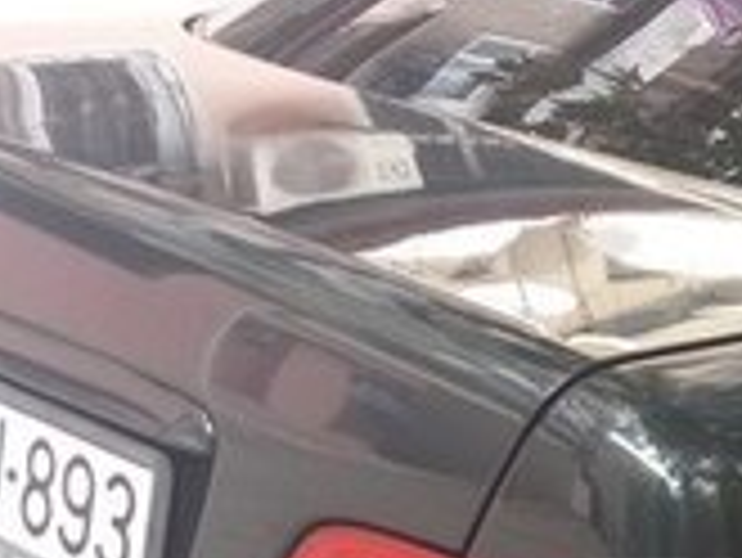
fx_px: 2402
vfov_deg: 13.0
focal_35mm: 112
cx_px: 1048
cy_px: 628
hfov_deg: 16.3
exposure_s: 1/111
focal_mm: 3.7
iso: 64
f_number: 1.9
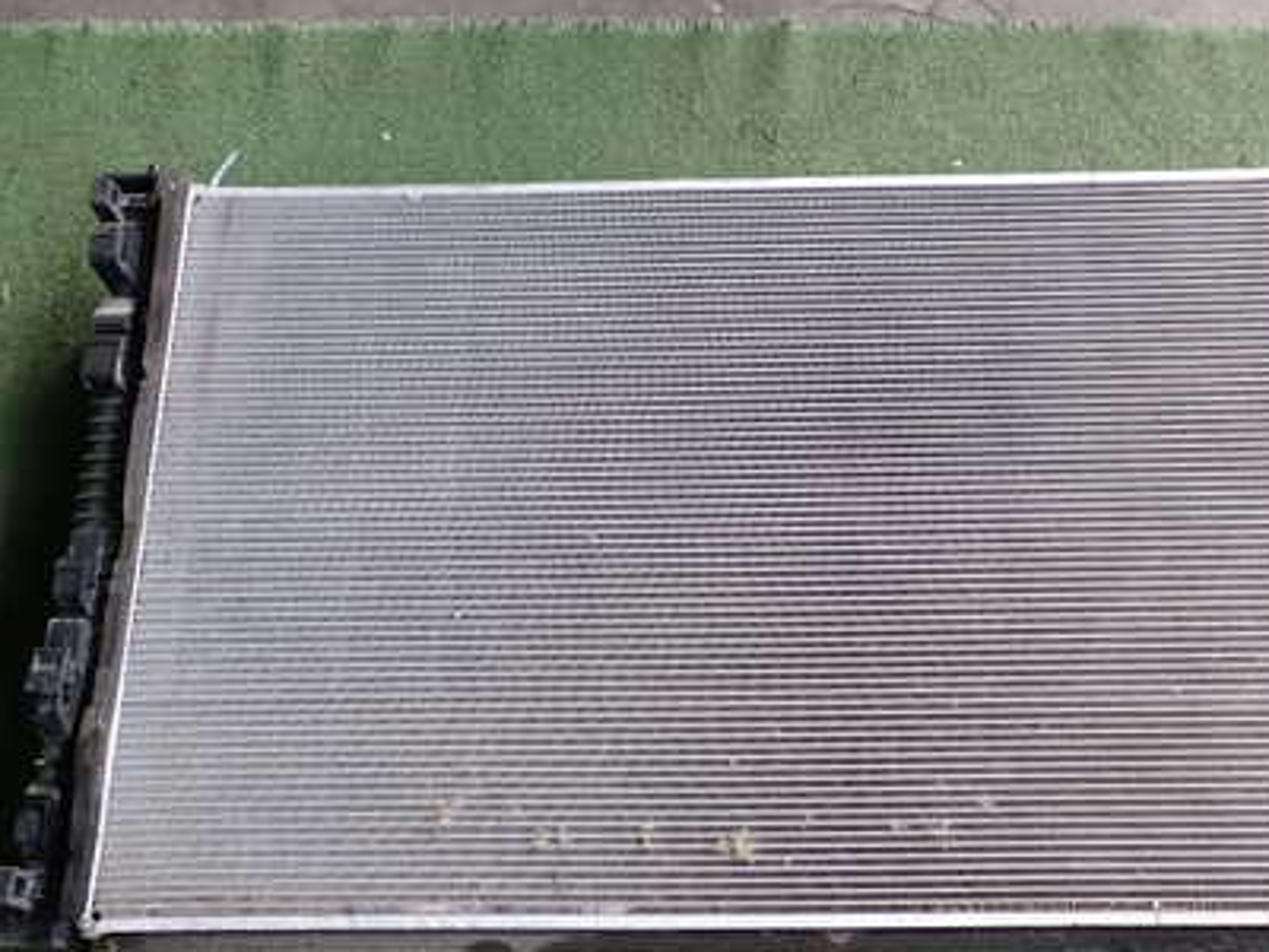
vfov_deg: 32.1
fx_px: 1650
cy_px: 549
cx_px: 742
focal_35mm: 45
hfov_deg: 41.9
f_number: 2.3
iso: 200
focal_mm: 5.4
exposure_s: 1/100
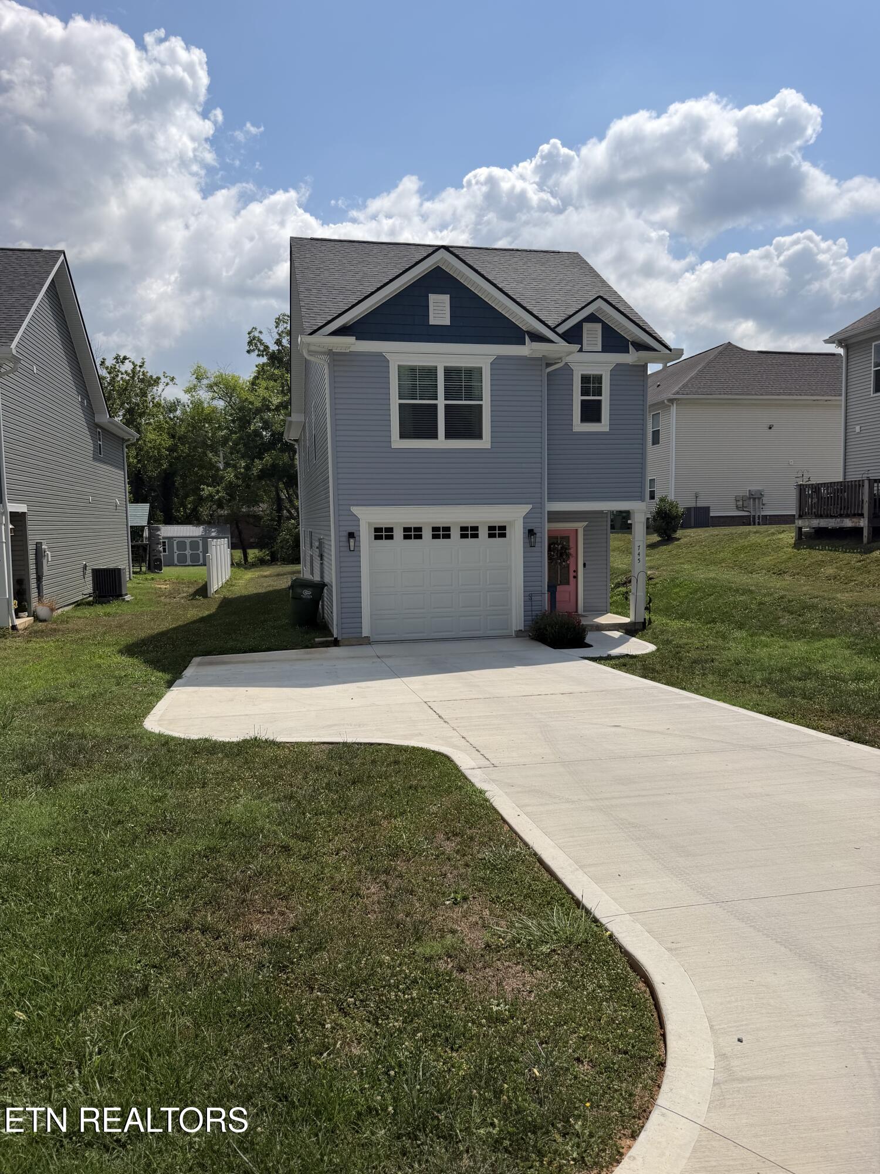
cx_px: 440
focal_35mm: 24
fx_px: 813
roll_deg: +0.6
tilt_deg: -5.3
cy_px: 587
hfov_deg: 56.8
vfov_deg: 71.6
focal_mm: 6.76
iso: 80
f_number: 1.78
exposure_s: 1/10309
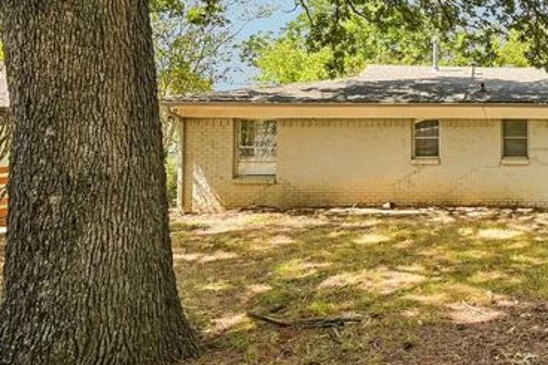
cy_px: 101
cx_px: 605
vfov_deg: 33.6
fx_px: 593
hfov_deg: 40.1
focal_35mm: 39
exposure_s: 1/160
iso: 250
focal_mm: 14
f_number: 9
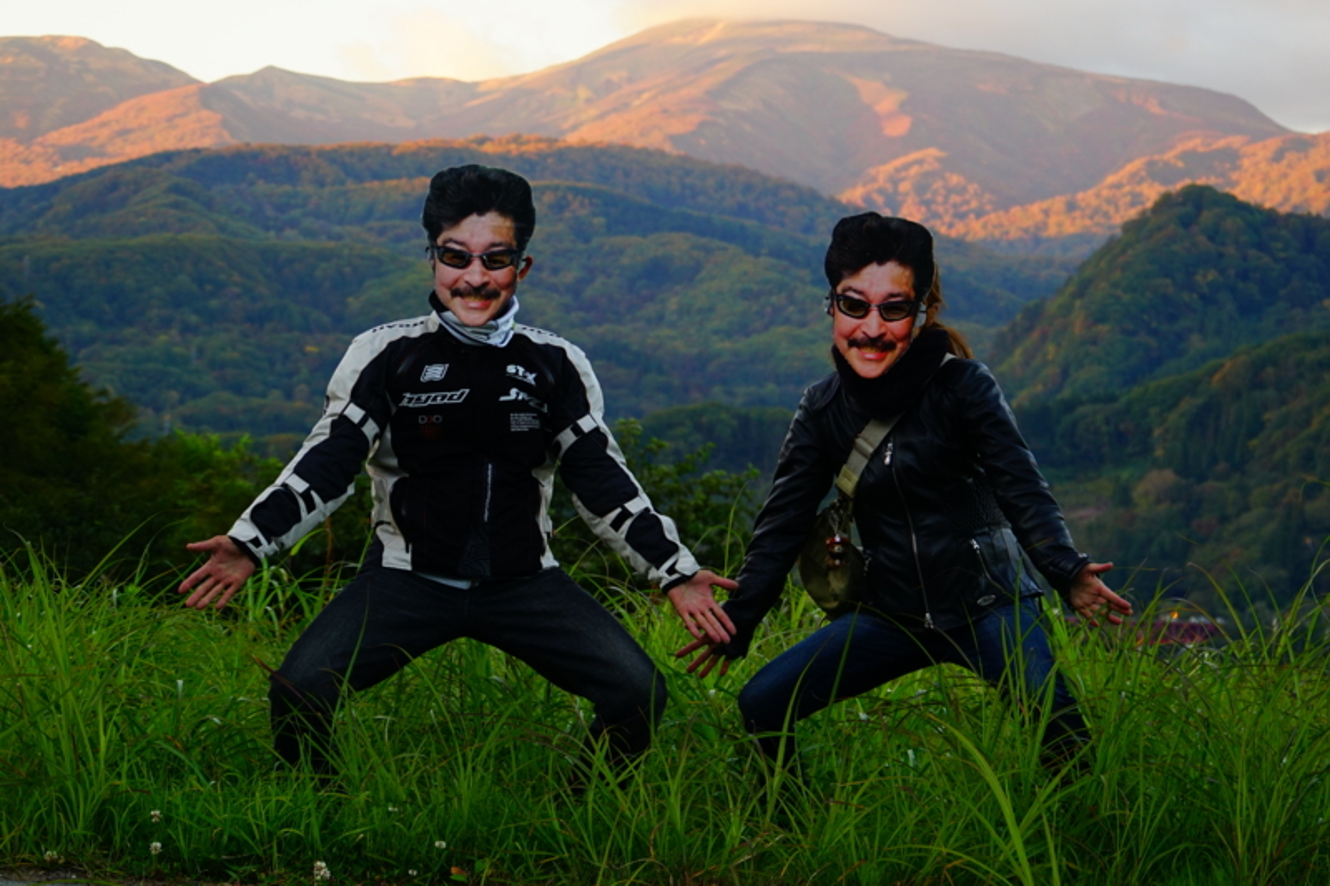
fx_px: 3915
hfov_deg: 19.3
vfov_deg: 12.9
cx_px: 665
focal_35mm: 106
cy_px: 443
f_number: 5.6
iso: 320
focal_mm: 71
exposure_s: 1/125
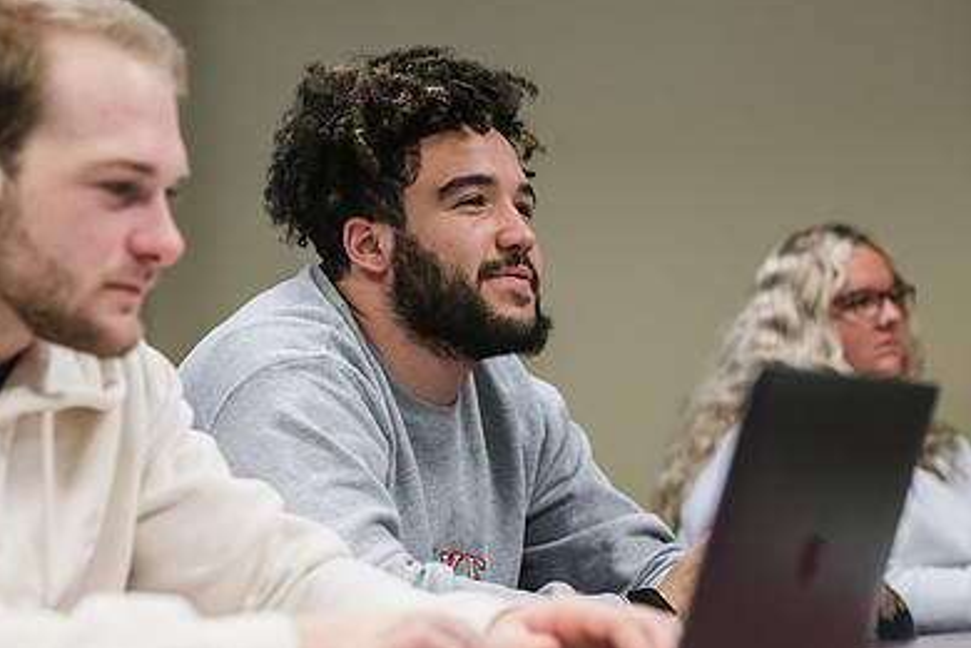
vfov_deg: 13.2
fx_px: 2805
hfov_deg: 19.6
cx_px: 341
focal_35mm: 104
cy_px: 308
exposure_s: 1/200
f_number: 3.2
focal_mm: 70
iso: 1600
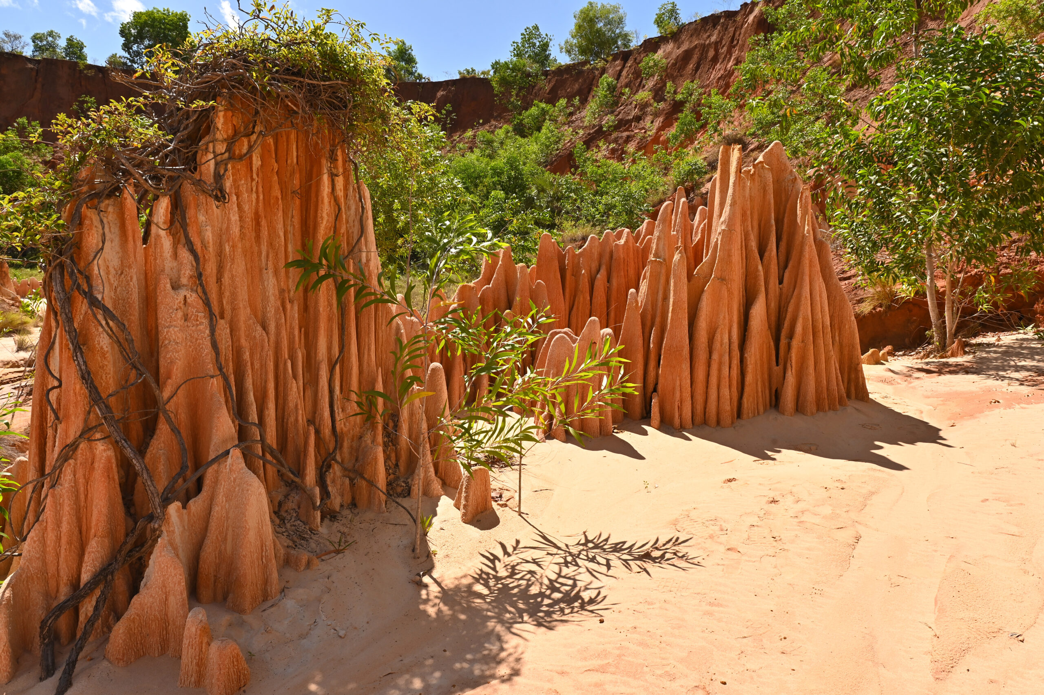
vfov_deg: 53.1
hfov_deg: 73.8
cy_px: 348
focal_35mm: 24
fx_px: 695
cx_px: 522
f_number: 10
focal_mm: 24
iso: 200
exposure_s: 1/250
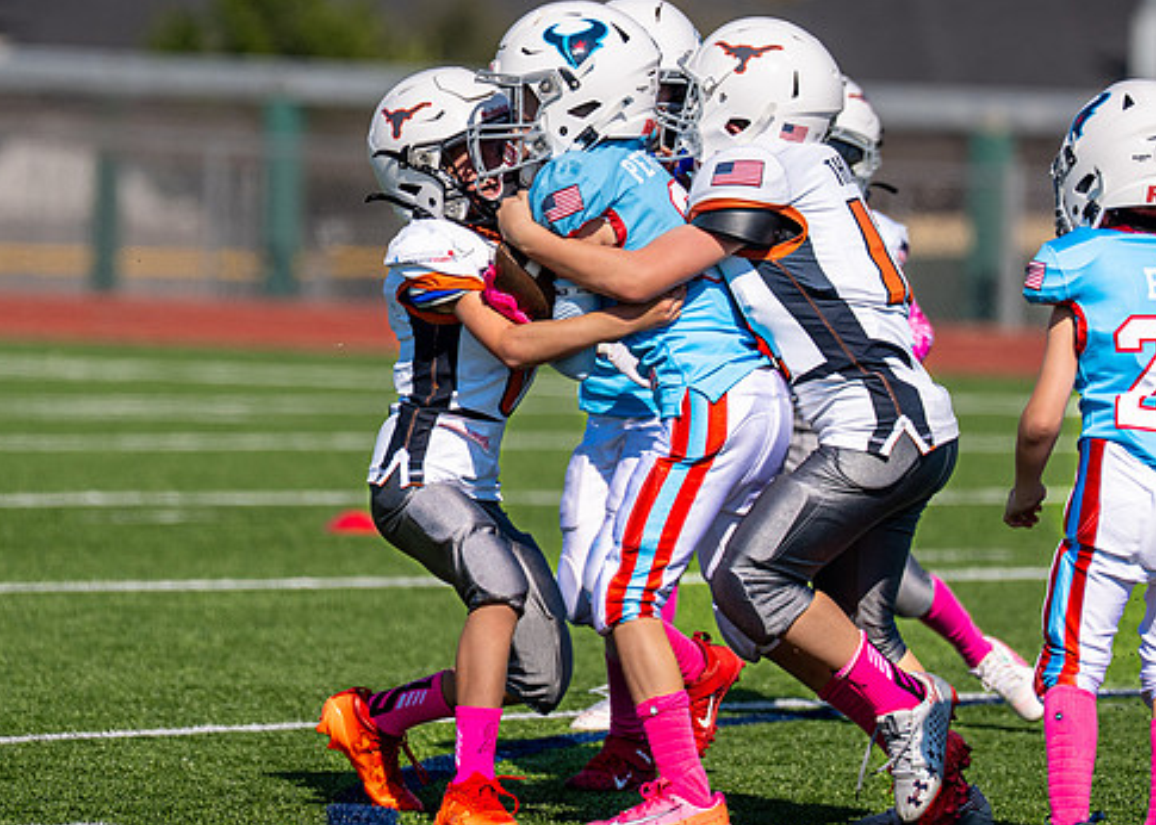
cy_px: 280
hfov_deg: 4.5
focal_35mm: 444
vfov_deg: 3.2
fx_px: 14571
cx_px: 437
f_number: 2.8
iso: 100
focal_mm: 200
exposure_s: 1/3200
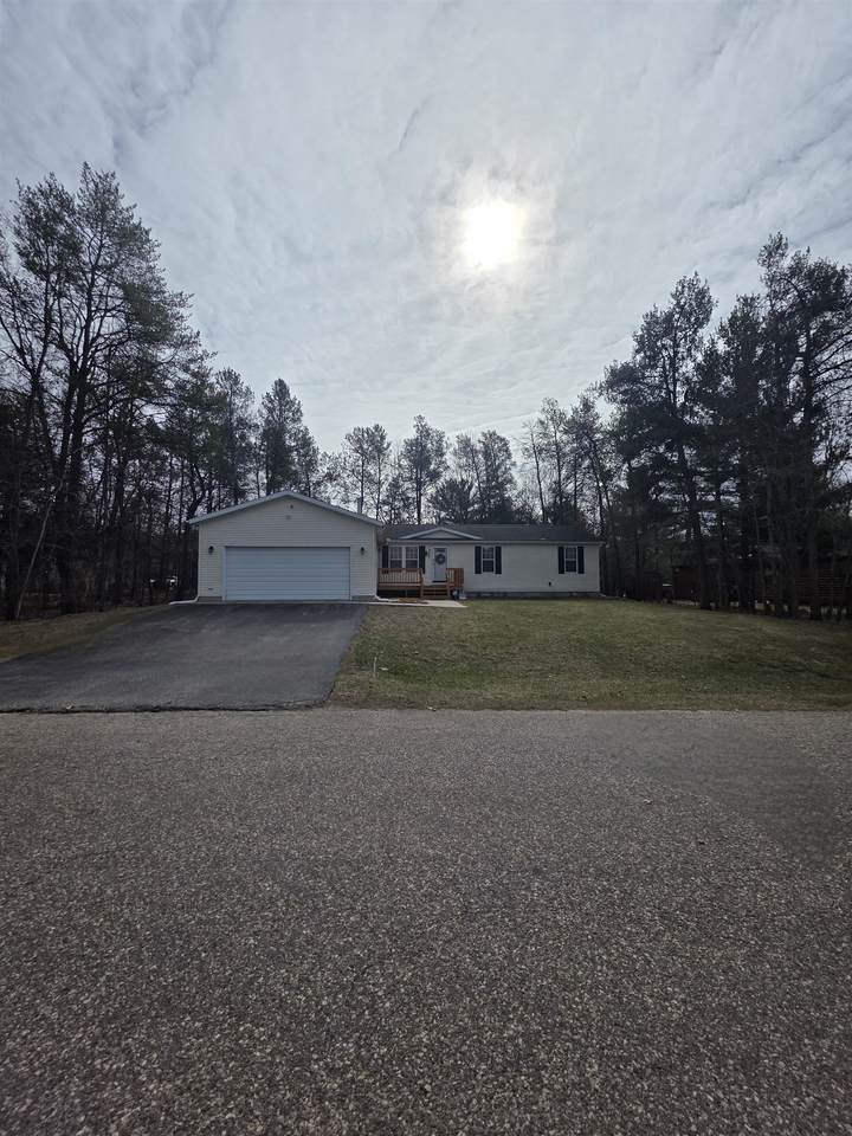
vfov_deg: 106.2
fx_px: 427
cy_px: 568
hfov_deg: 89.9
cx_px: 426
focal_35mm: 13
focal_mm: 2.2
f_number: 1.9
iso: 40
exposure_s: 1/10000
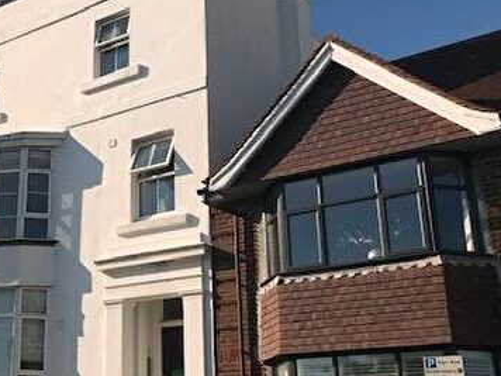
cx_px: 48
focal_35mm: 55
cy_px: 196
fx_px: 796
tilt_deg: +20.6
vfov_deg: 26.6
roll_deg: -2.5
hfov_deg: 33.1
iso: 20
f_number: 1.8
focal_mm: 3.99
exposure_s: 1/5051
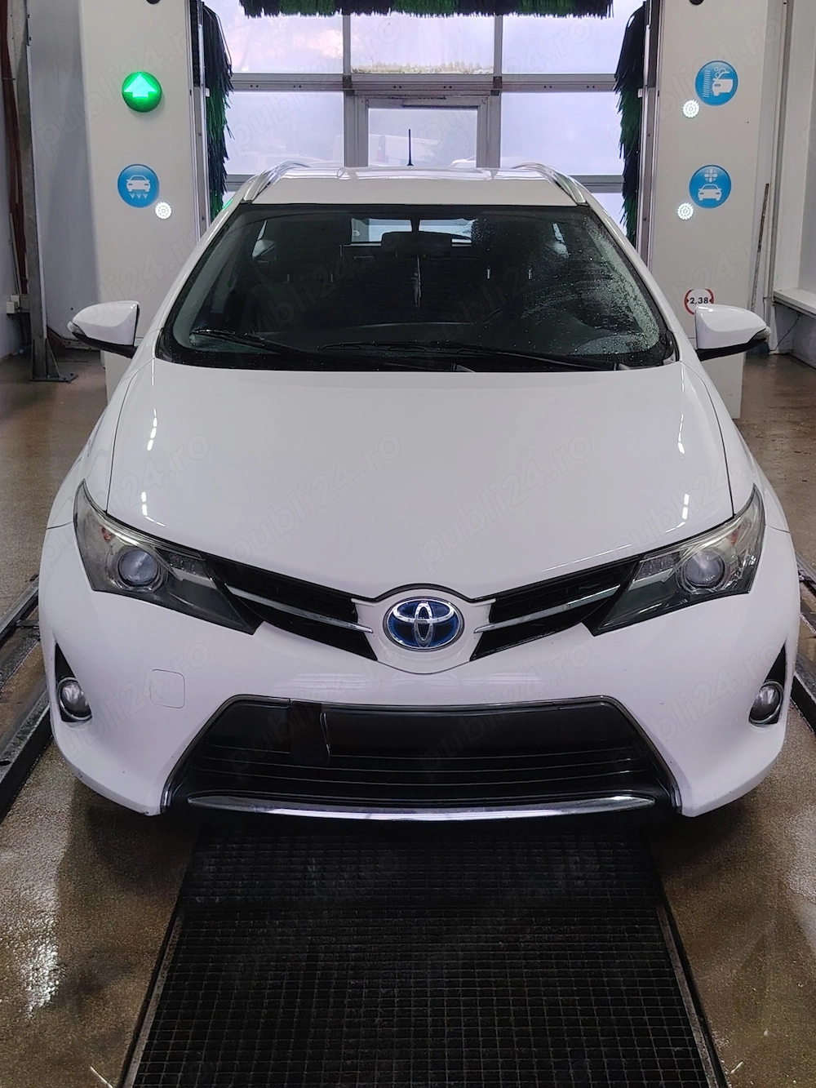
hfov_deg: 32.2
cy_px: 544
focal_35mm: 45
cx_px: 408
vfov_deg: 42.1
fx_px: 1414
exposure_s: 1/33.3
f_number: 1.75
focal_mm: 5.25
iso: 252
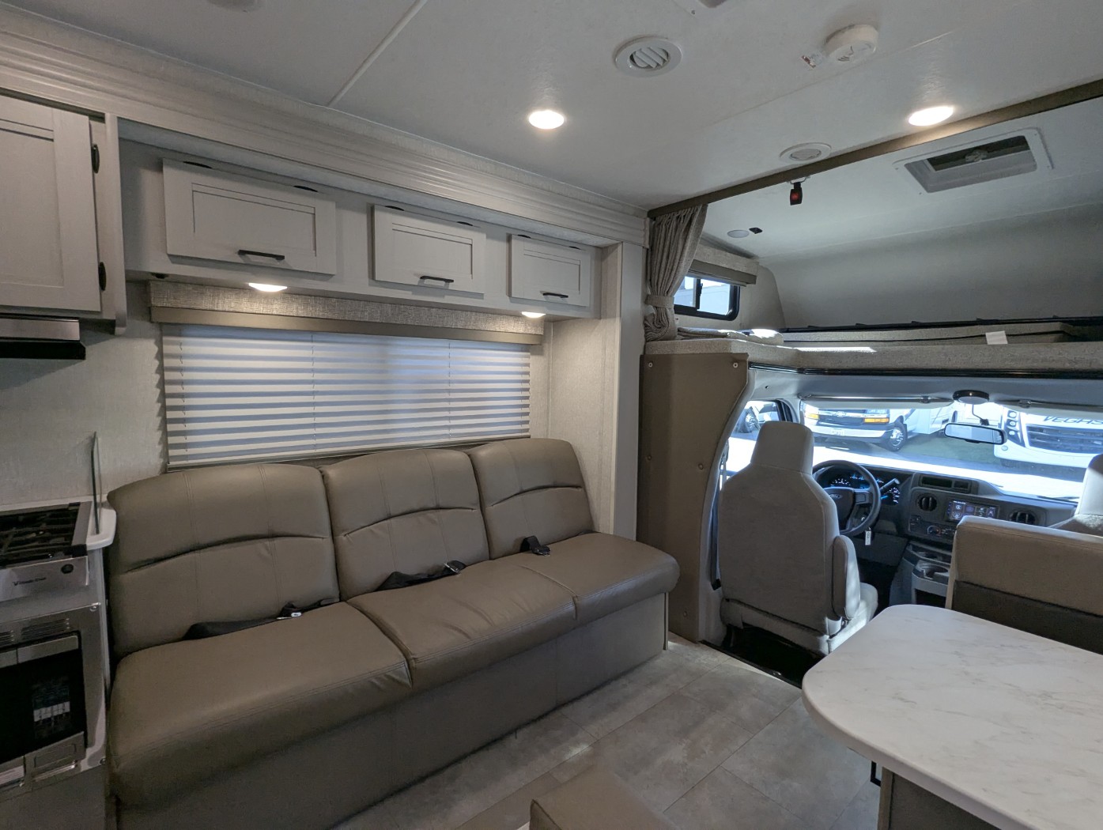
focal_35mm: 16
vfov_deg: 78.2
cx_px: 552
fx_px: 510
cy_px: 415
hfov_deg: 94.4
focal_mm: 2.35
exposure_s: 1/148
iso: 148
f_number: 2.2
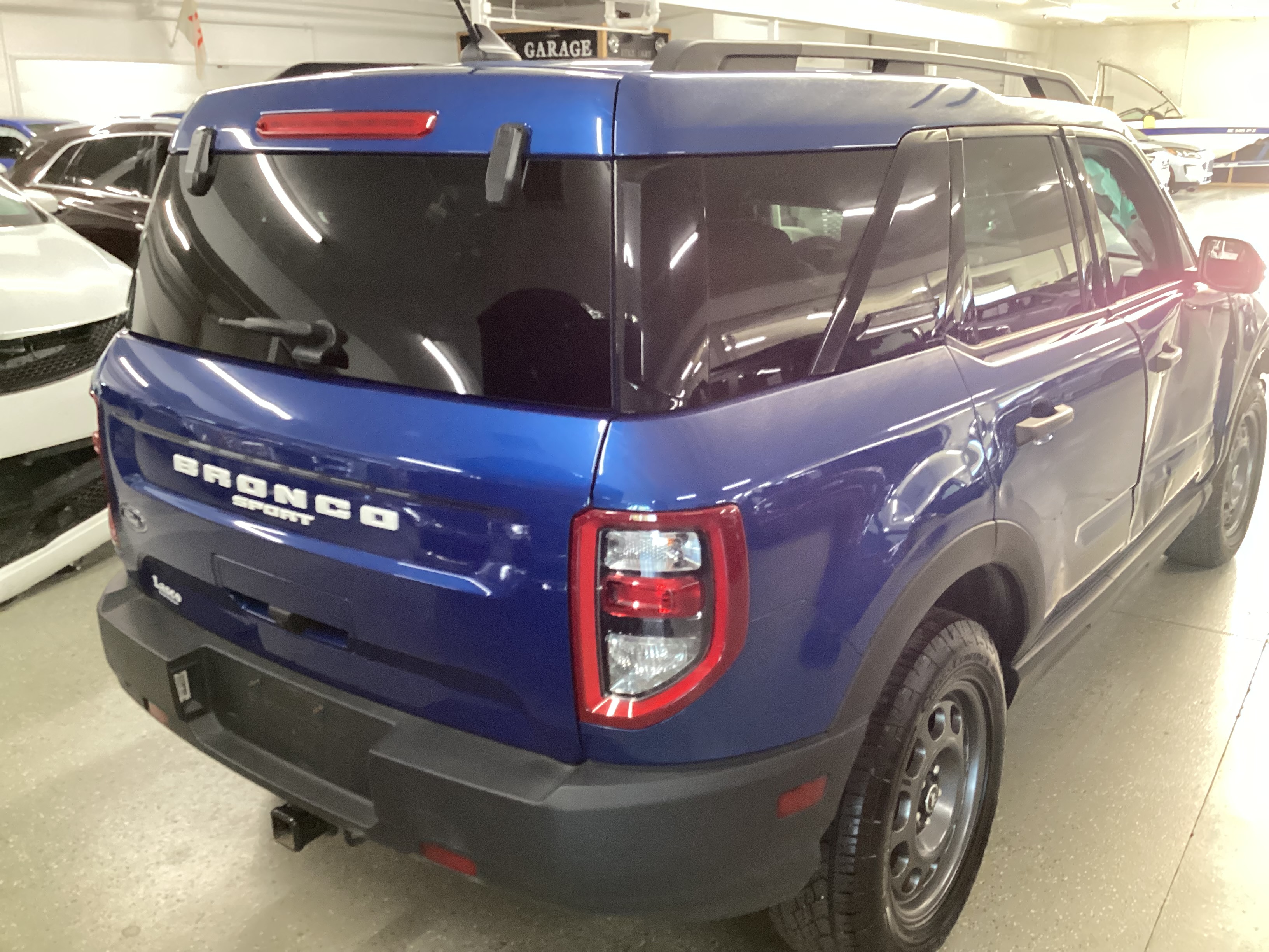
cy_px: 476
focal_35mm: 31
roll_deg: +0.4
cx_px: 634
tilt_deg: -18.0
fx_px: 1136
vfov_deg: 45.4
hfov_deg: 58.4
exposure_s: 1/40
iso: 250
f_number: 2.4
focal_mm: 3.3
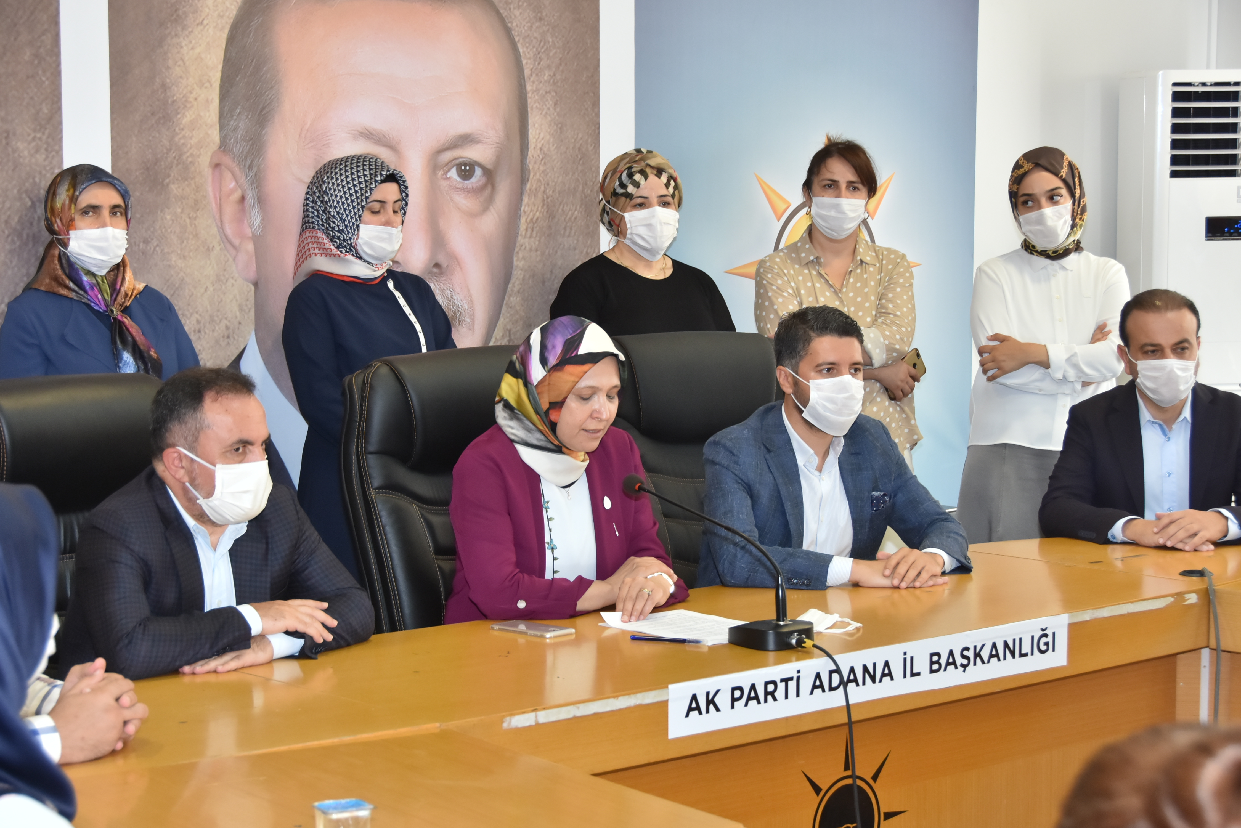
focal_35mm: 69
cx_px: 620
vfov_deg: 19.7
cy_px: 414
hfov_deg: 29.2
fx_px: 2379
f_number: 6.3
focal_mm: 46
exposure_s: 1/60
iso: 640
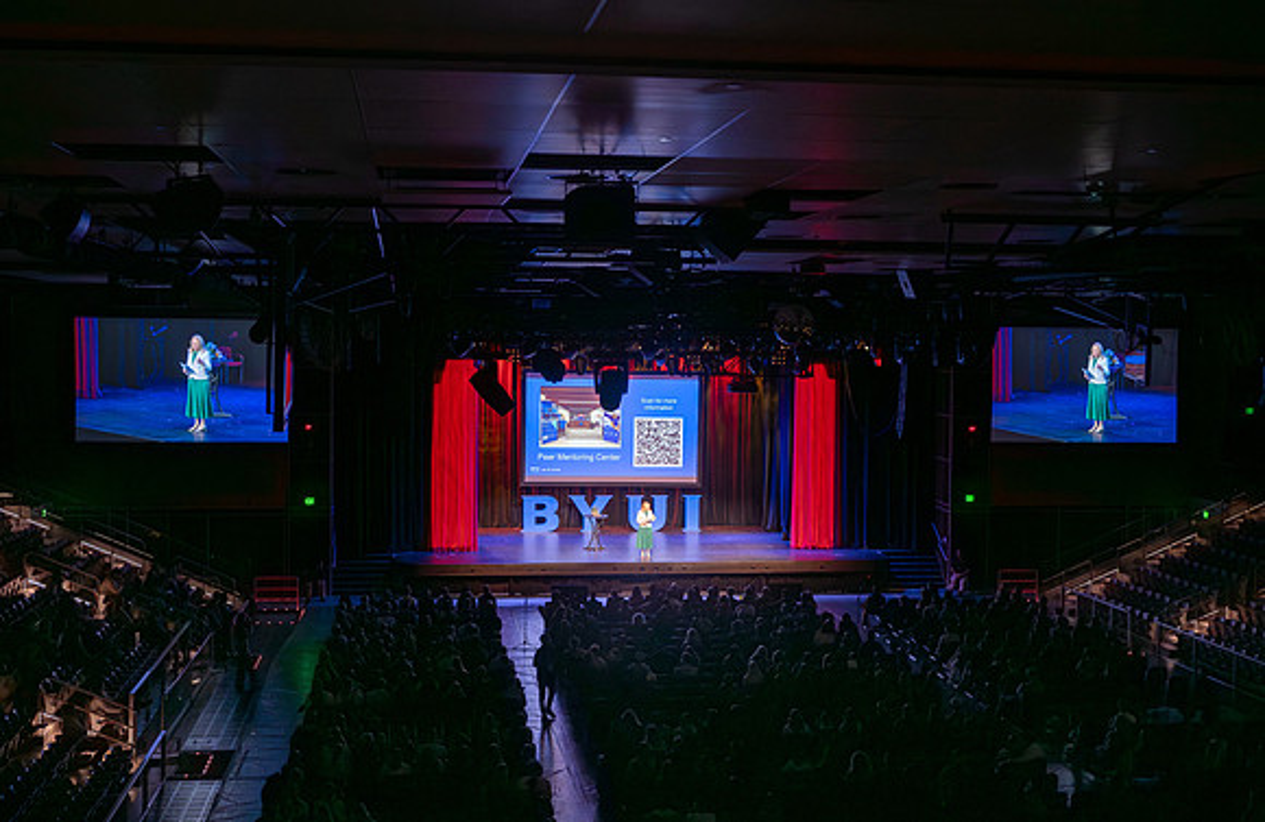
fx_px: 1526
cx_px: 612
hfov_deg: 45.0
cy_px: 383
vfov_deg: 30.1
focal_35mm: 44
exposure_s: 1/160
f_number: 4
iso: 1000
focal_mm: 41
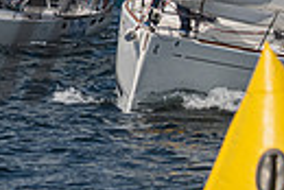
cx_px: -12
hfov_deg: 3.3
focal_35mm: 620
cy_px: -179
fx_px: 4897
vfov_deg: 2.2
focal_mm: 120
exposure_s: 1/4000
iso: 320
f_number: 6.3
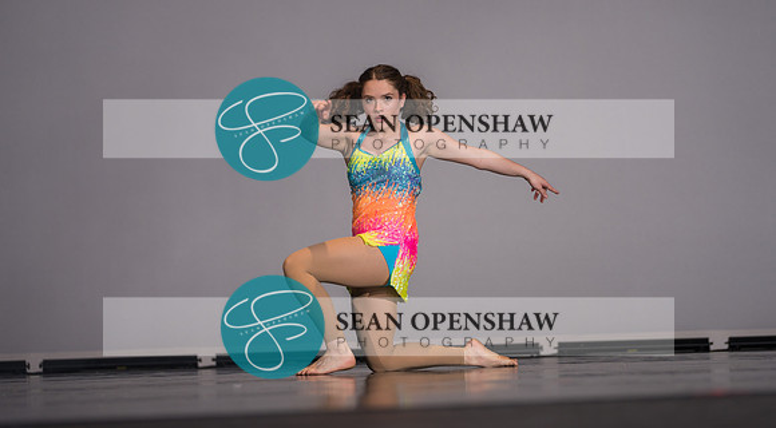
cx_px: 406
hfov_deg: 19.5
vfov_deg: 10.8
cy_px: 149
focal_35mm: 110
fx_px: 2253
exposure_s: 1/500
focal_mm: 95
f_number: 2.8
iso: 400
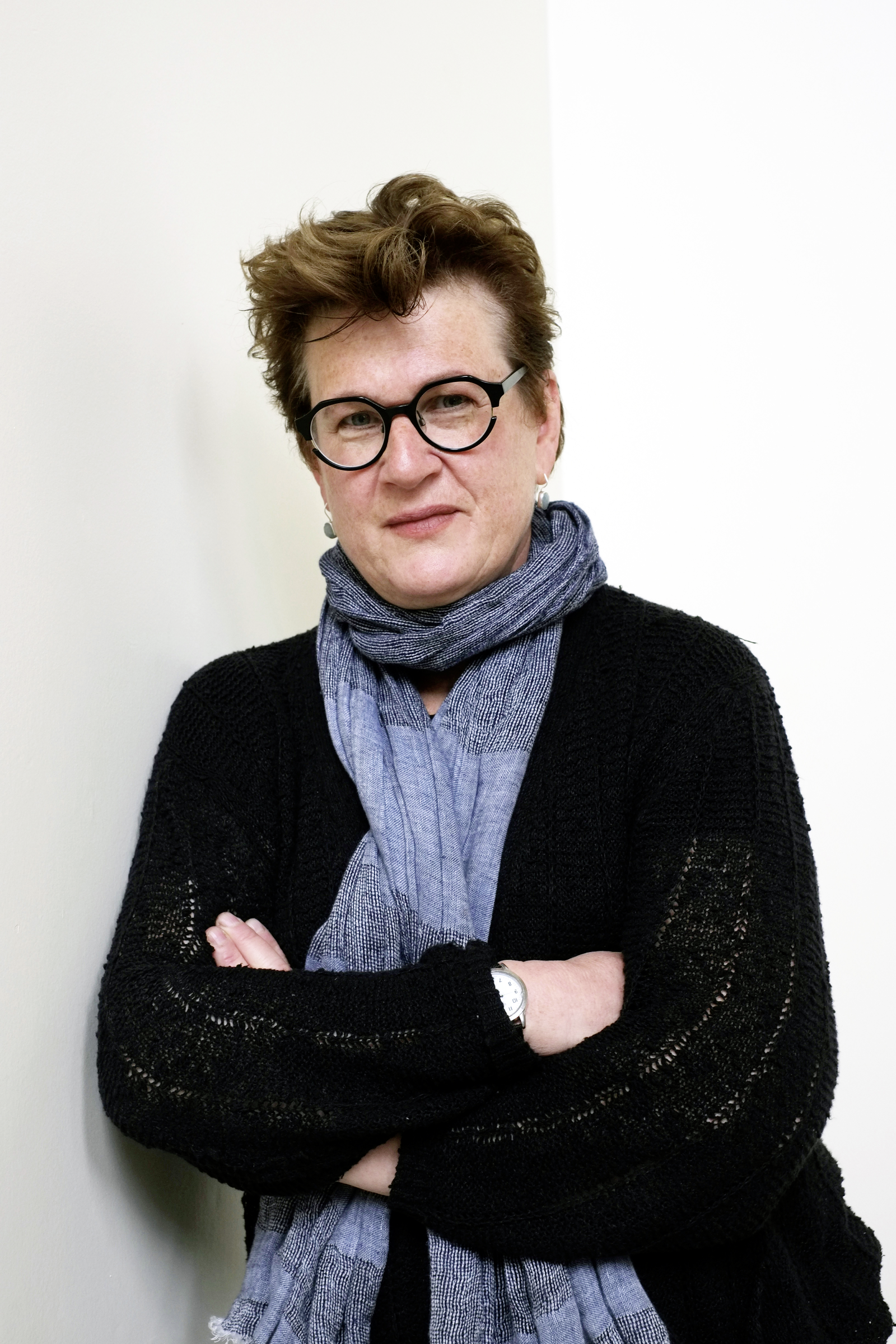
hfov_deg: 25.5
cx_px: 448
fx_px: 1979
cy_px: 672
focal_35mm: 53
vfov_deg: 37.5
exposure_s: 1/125
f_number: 4.5
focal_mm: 35
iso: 800
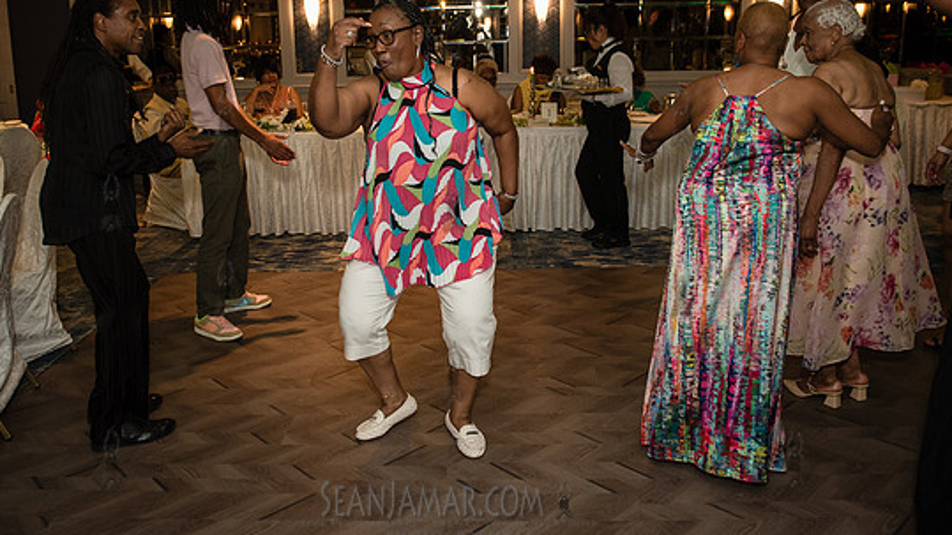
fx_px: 757
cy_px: 200
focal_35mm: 30
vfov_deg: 38.7
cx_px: 452
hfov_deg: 64.3
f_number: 3.5
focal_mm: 24
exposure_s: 1/160
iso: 1600
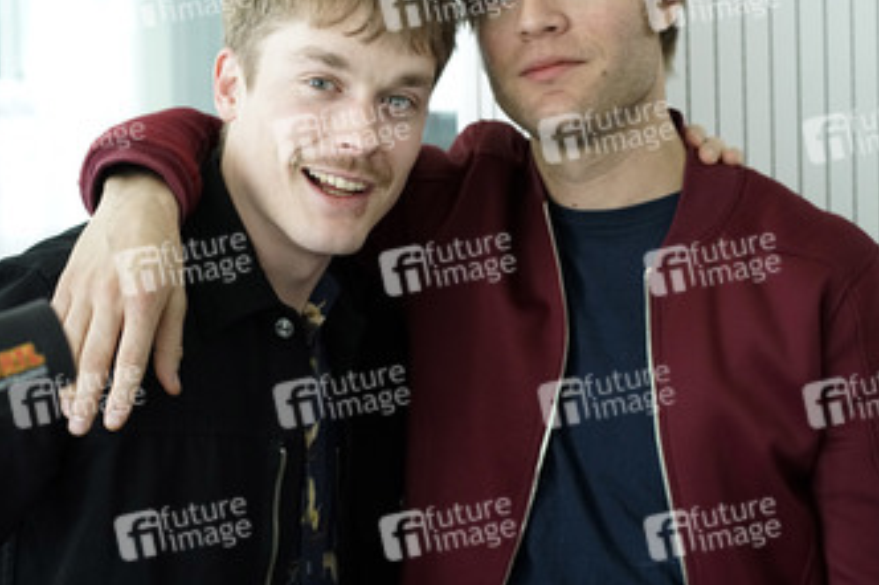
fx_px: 1659
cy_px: 199
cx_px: 377
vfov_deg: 19.9
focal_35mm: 68
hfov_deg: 29.6
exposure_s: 1/250
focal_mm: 50
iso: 3200
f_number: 3.5
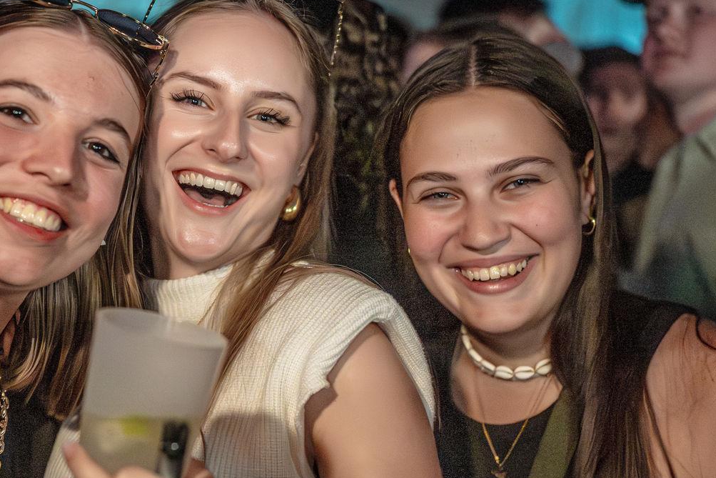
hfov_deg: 29.5
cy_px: 377
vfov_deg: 20.1
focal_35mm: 67
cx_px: 159
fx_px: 1333
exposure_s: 1/160
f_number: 2
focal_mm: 35
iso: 25600
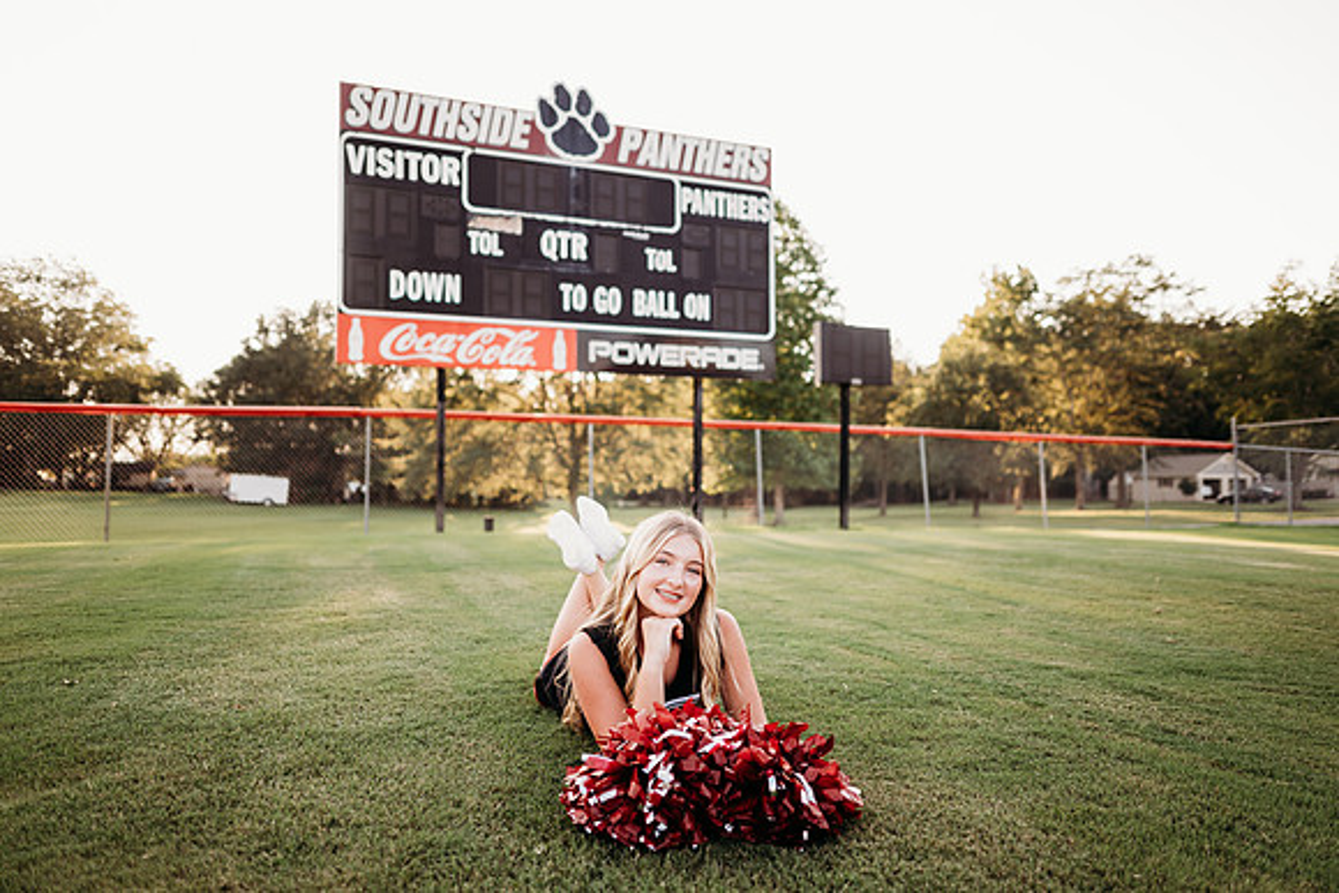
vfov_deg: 53.2
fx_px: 893
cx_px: 670
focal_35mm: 24
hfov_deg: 73.7
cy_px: 446
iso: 125
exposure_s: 1/500
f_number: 2
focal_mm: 24
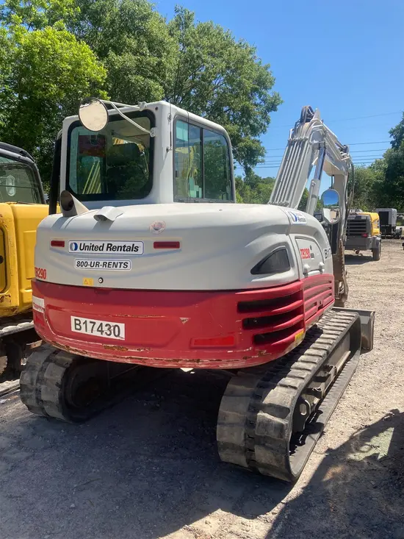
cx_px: 202
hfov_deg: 49.8
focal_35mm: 28
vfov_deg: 63.4
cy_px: 270
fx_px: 436
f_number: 1.8
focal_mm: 3.99
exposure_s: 1/1245
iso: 20
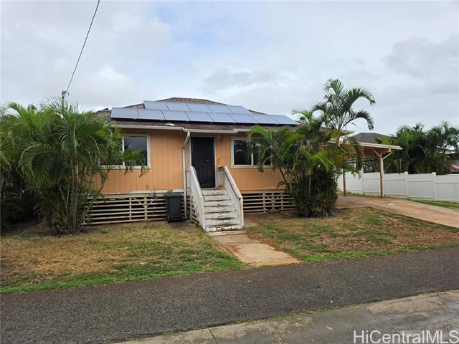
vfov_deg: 58.9
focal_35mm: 23
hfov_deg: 73.9
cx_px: 230
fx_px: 305
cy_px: 172
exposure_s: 1/7329
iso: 64
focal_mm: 6.5
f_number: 1.4
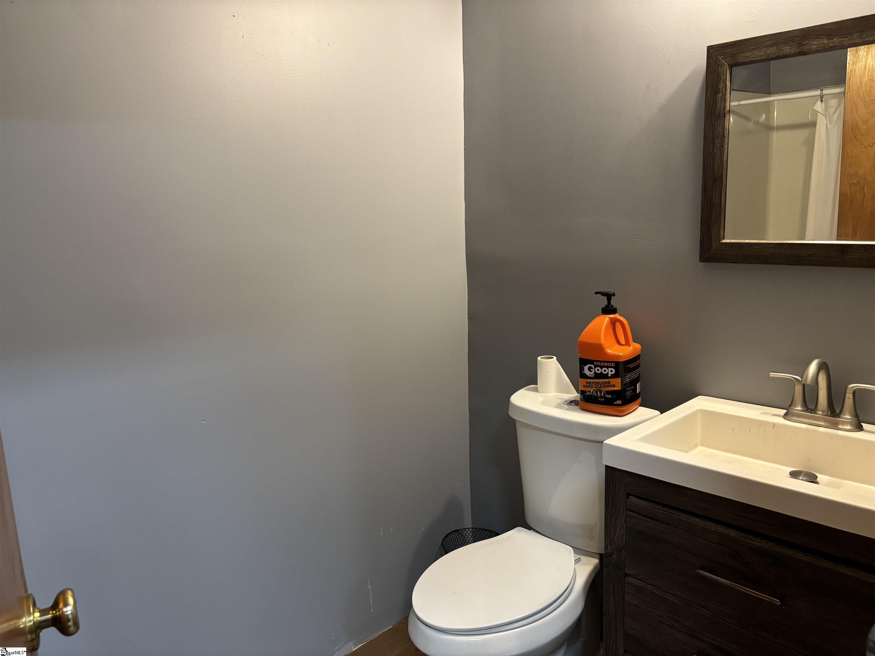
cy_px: 328
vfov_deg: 53.1
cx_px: 438
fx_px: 657
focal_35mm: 26
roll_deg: +1.9
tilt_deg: -10.3
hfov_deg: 67.3
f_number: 1.6
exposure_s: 1/60
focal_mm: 5.96
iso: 250
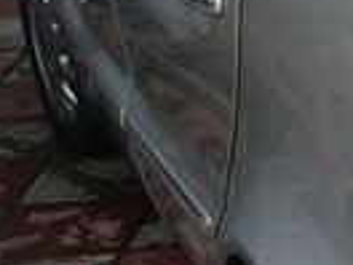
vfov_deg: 9.6
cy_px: 66
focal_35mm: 155
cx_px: 832
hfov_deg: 10.9
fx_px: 1581
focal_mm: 3.3
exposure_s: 1/456
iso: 50
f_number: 2.2
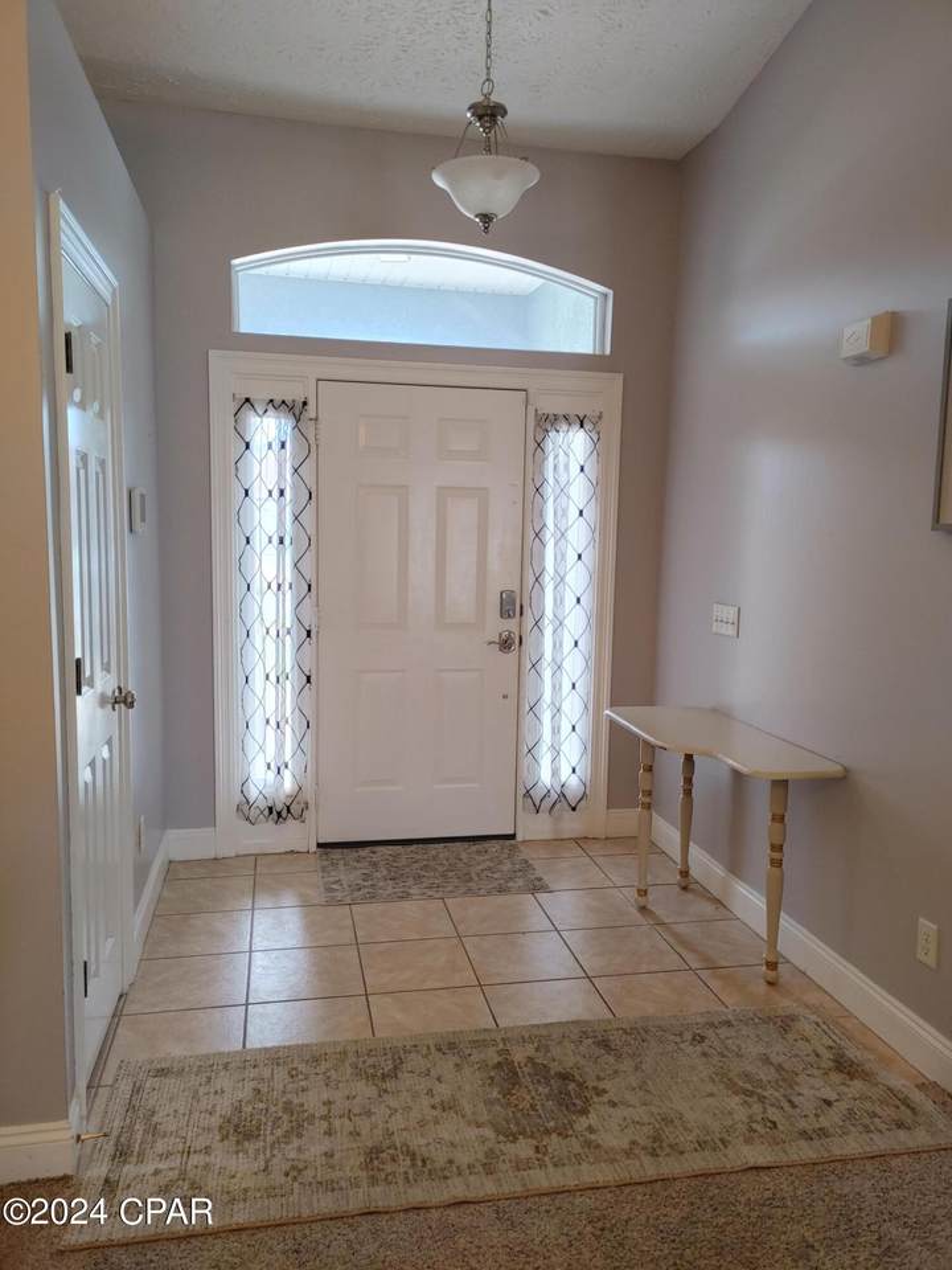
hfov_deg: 53.1
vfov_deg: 67.3
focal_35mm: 26
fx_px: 953
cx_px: 476
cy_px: 635
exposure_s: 1/60
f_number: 1.8
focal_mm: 5.58
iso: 150
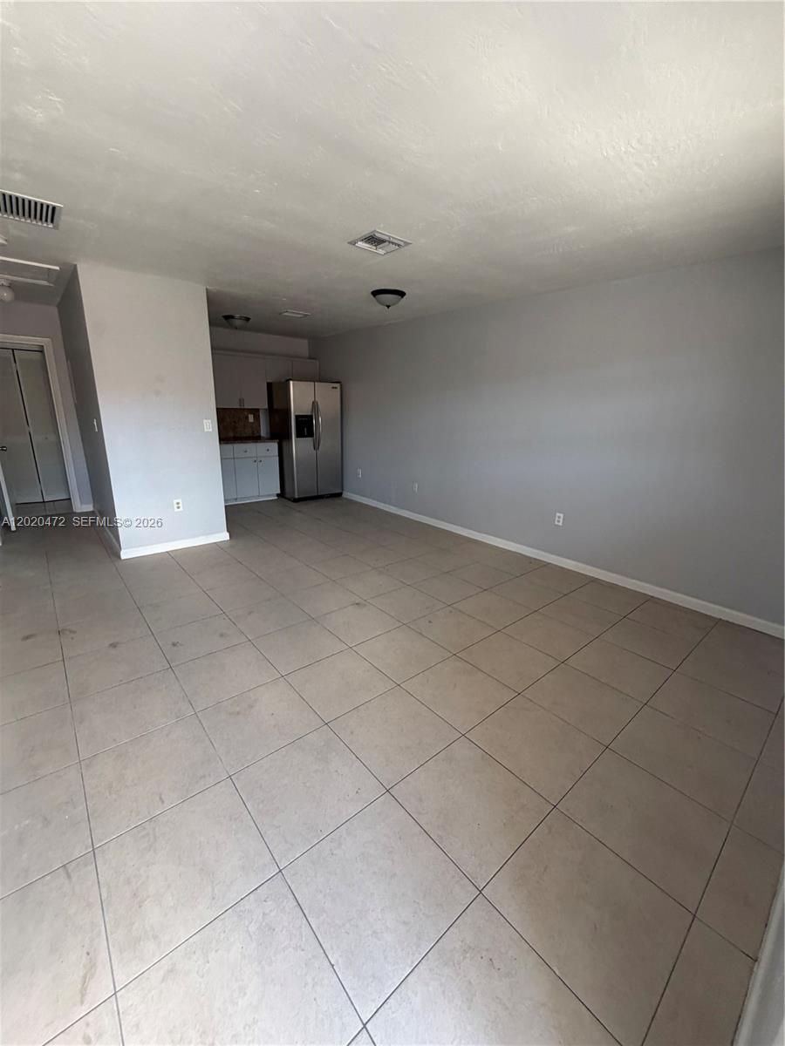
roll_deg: -1.5
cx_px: 392
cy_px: 523
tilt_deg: -14.2
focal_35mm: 14
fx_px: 423
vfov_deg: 102.1
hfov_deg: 85.7
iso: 250
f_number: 2.2
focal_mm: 2.22
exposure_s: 1/121
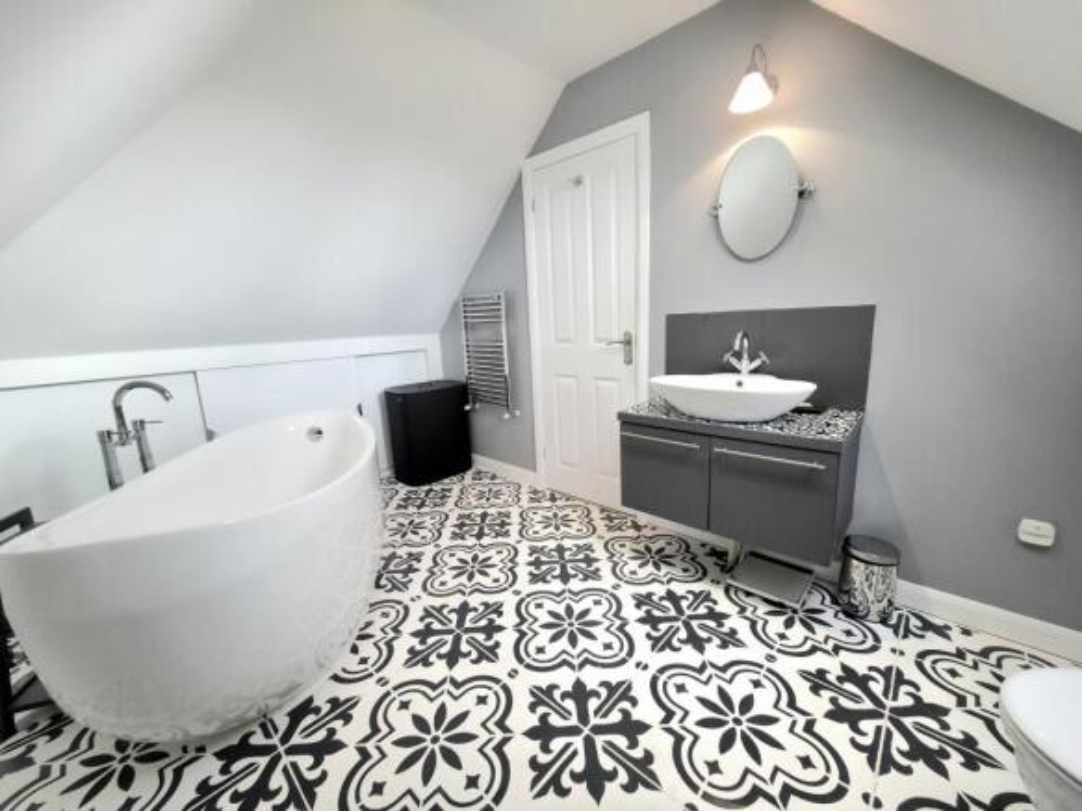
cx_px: 541
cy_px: 406
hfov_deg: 106.2
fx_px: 406
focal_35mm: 13
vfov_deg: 89.9
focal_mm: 2.2
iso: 80
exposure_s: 1/50.3
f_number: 1.9
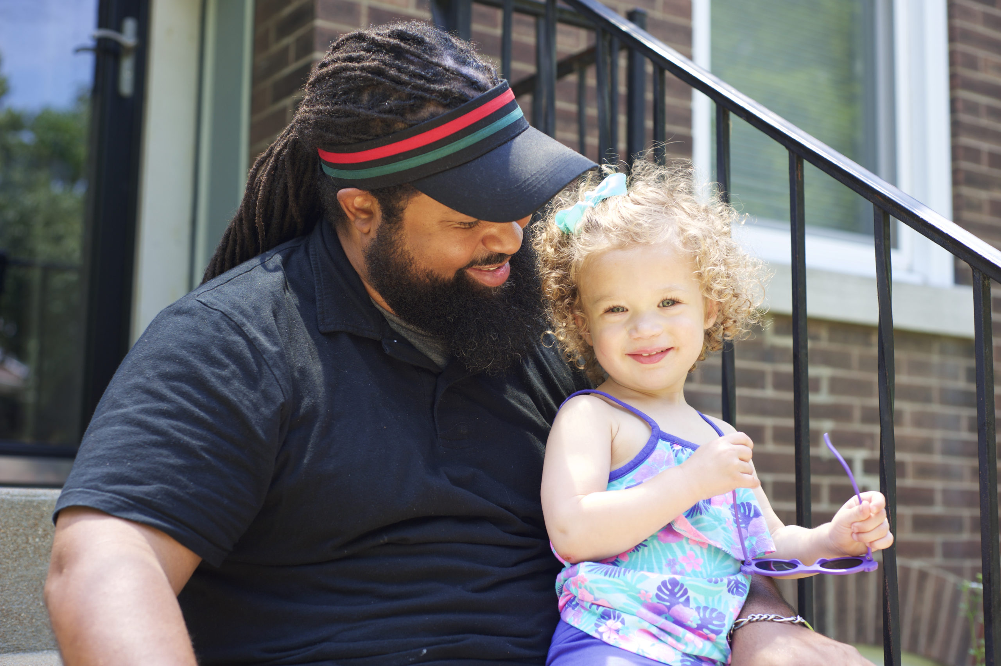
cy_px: 333
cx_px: 500
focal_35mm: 50
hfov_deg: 39.6
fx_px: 1389
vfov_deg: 27.0
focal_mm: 50
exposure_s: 1/160
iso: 200
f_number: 4
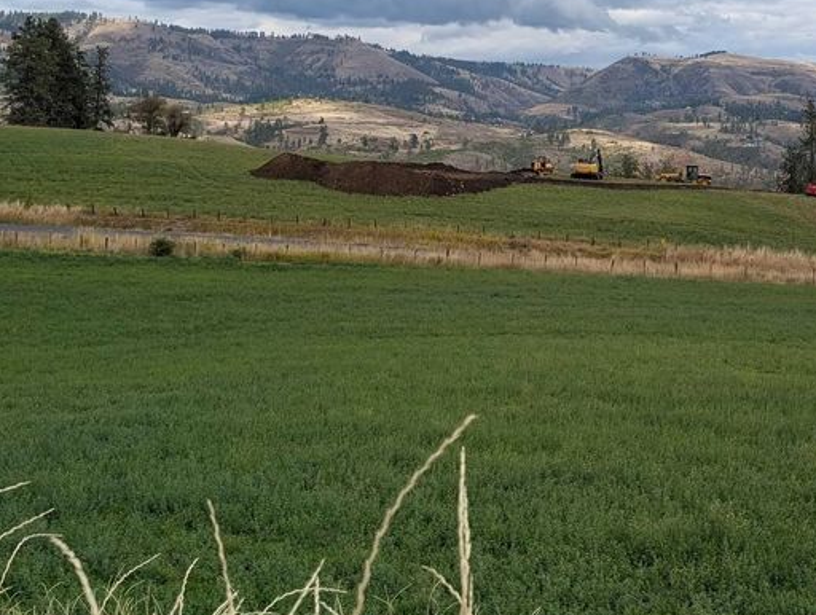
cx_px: 685
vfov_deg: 30.0
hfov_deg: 37.7
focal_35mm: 48
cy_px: 182
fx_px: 1134
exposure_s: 1/897
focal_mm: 6.9
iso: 22
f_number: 1.68
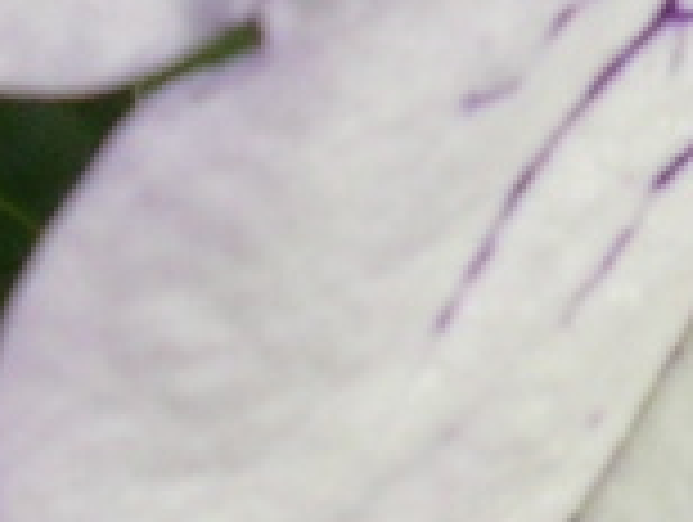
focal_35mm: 252
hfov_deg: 7.6
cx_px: 1242
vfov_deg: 5.9
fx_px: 5053
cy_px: -234
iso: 50
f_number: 5.6
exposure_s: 1/256
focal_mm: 5.8
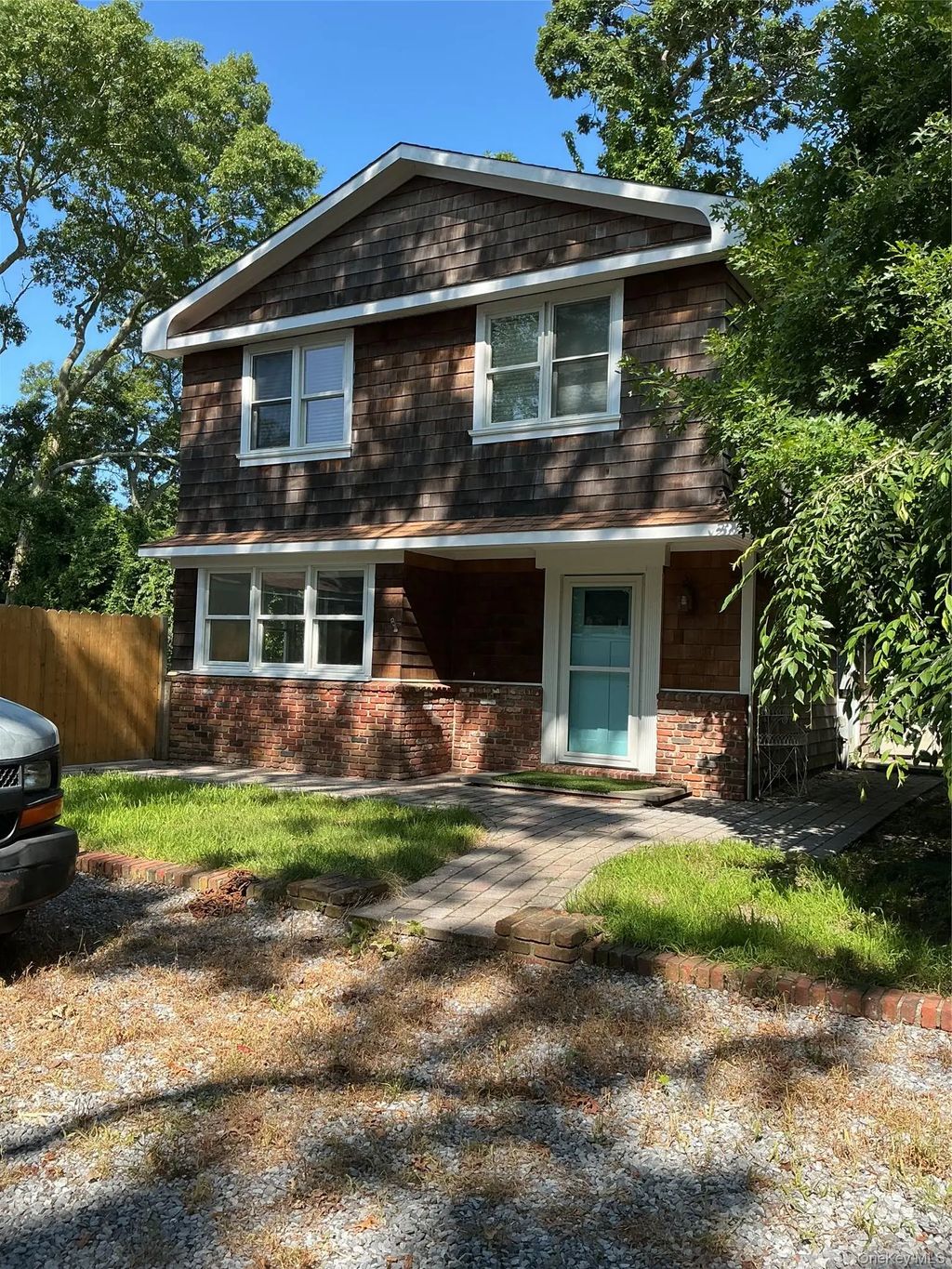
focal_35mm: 29
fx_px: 1063
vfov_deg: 61.7
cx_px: 476
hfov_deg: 48.2
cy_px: 634
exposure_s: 1/568
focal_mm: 3
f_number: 1.8
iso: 25
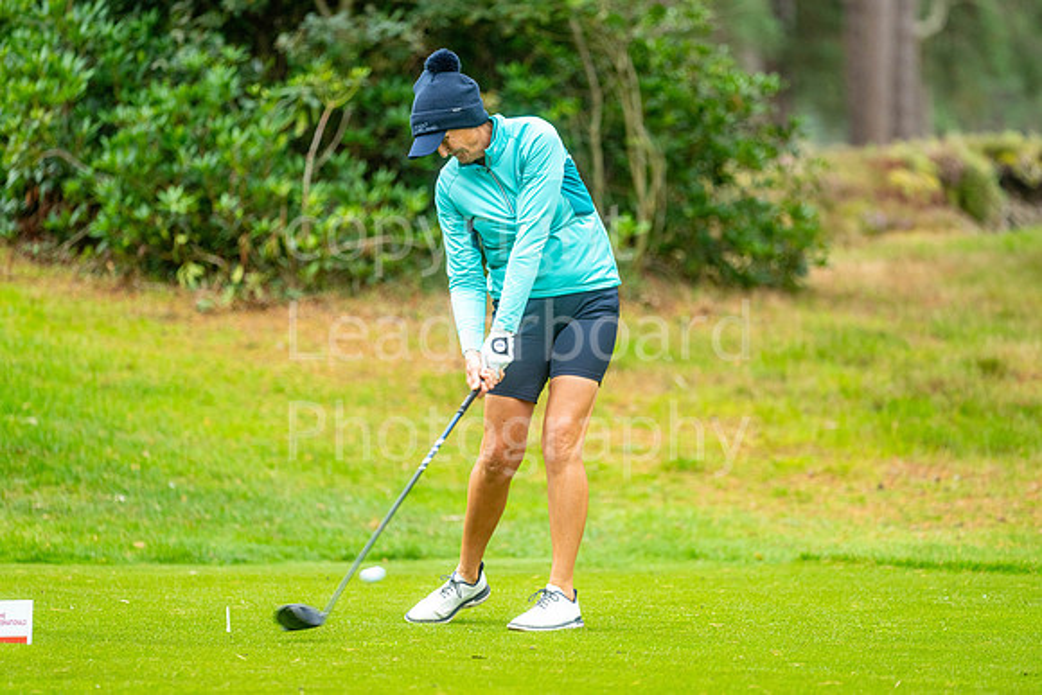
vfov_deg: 4.6
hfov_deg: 6.9
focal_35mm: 300
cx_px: 521
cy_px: 348
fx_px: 8685
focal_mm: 300
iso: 800
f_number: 4
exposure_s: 1/800
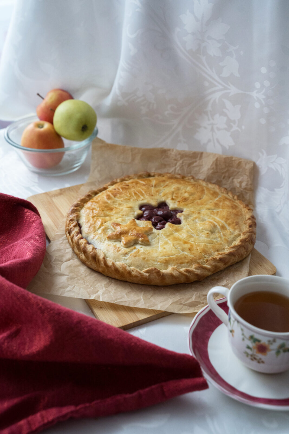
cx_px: 144
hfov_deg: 31.2
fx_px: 518
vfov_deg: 45.4
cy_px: 217
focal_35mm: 43
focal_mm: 43
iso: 4000
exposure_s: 1/320
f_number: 5
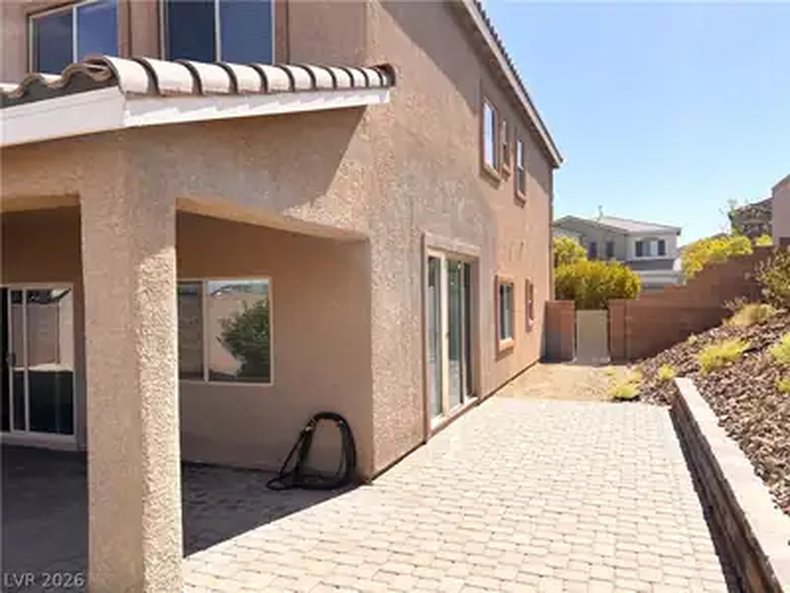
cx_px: 395
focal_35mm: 26
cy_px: 296
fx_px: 593
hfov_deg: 67.3
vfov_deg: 53.1
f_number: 1.5
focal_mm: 5.7
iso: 50
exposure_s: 1/3257
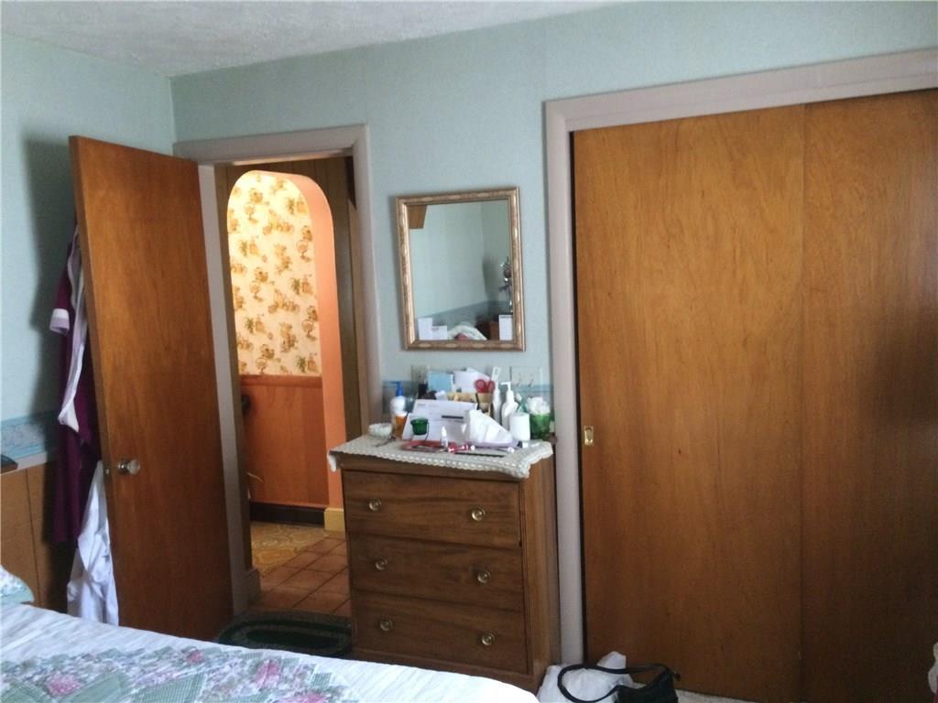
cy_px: 352
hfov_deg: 61.7
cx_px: 469
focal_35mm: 29
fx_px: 786
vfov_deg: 48.2
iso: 250
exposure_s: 1/15
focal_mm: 4.15
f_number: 2.2
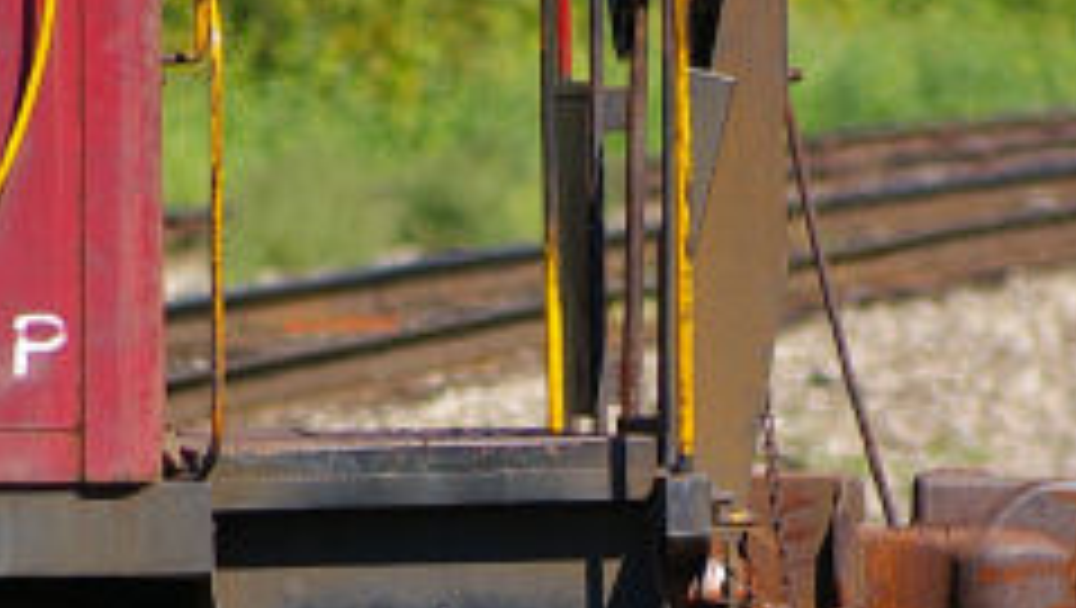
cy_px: 660
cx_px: 626
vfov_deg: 1.0
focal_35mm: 1181
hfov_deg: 1.8
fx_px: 33729
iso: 200
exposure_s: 1/500
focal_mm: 300
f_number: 5.6
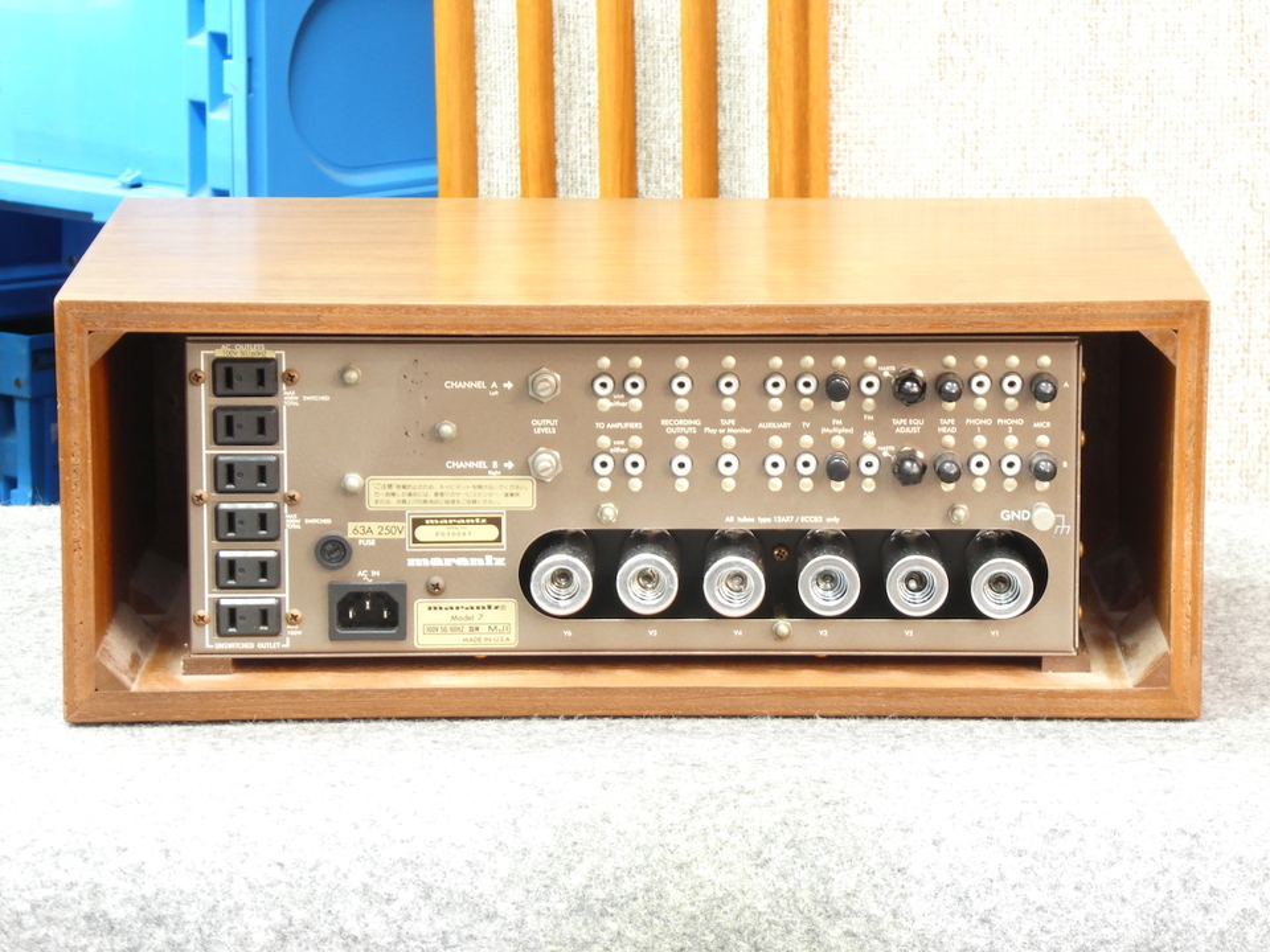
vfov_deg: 11.0
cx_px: 635
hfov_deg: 14.6
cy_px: 476
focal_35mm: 135
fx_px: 4953
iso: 200
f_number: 5.3
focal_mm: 24.2
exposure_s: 1
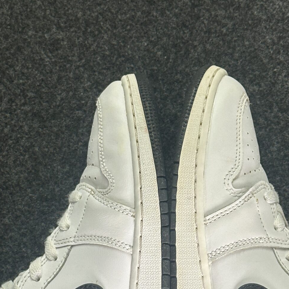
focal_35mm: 112
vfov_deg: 15.2
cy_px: 308
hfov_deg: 15.6
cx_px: 165
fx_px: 1058
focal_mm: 6.86
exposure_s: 1/50
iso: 125
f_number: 1.78
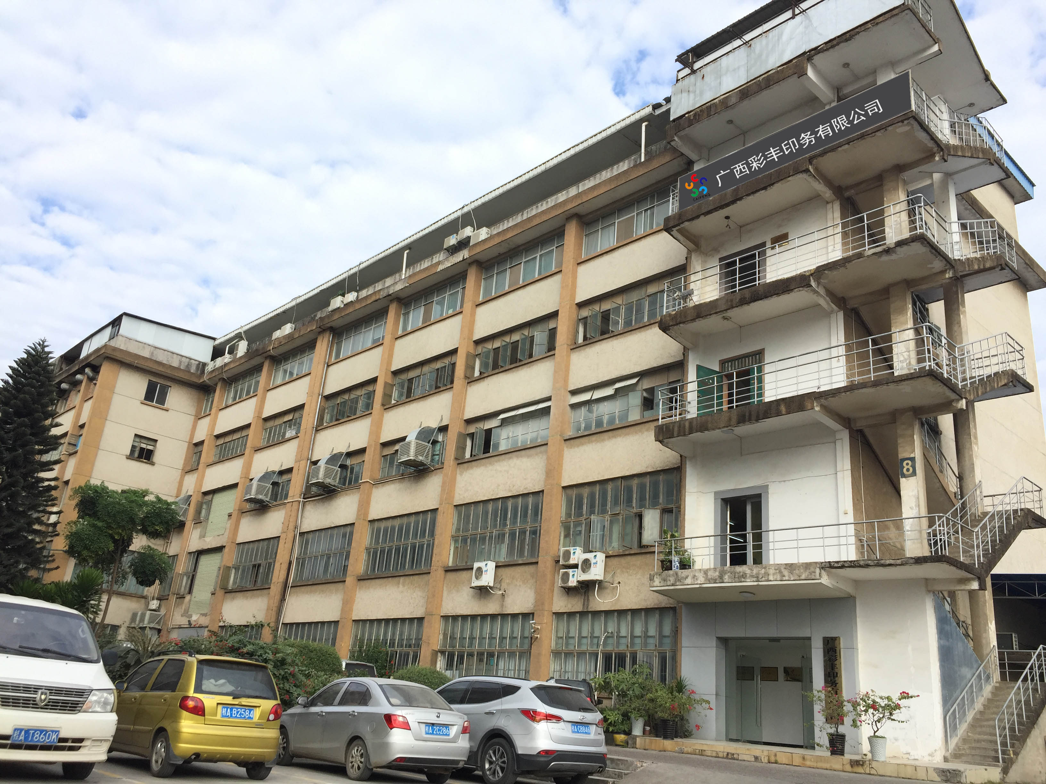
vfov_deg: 48.2
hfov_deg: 61.7
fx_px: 876
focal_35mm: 29
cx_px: 523
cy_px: 392
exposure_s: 1/898
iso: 32
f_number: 2.2
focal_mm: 4.15
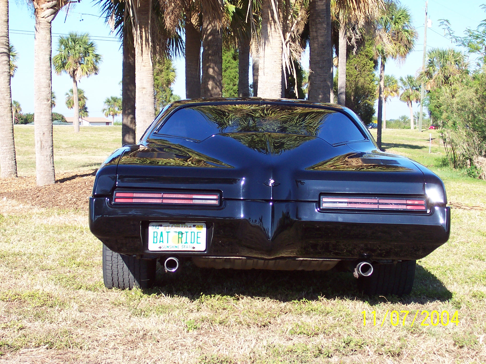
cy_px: 182
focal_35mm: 71
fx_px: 997
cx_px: 243
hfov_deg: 27.4
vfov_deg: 20.7
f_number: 4
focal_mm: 10.8
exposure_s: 1/350
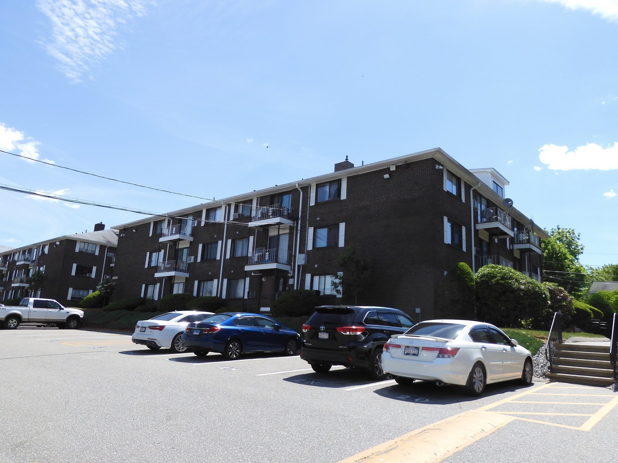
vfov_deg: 56.8
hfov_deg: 71.6
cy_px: 232
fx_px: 428
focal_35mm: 24
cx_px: 309
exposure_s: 1/800
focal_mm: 4.3
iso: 100
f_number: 3.4
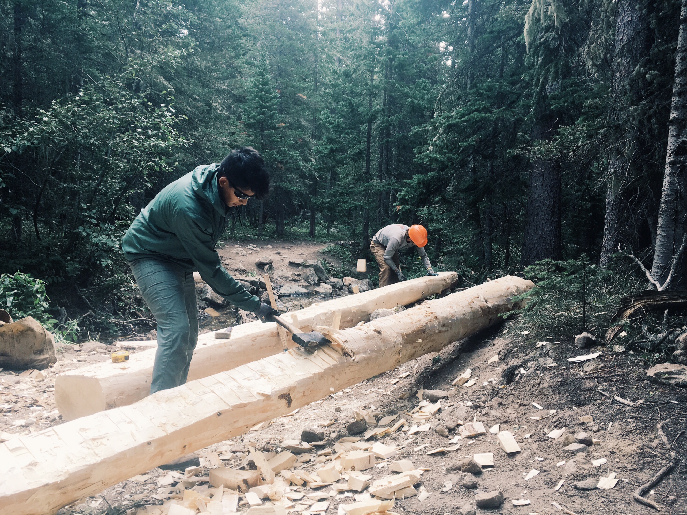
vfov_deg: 48.2
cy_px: 258
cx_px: 344
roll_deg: -2.3
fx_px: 576
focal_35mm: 29
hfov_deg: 61.7
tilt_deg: -6.7
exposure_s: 1/223
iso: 25
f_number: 2.2
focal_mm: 4.15
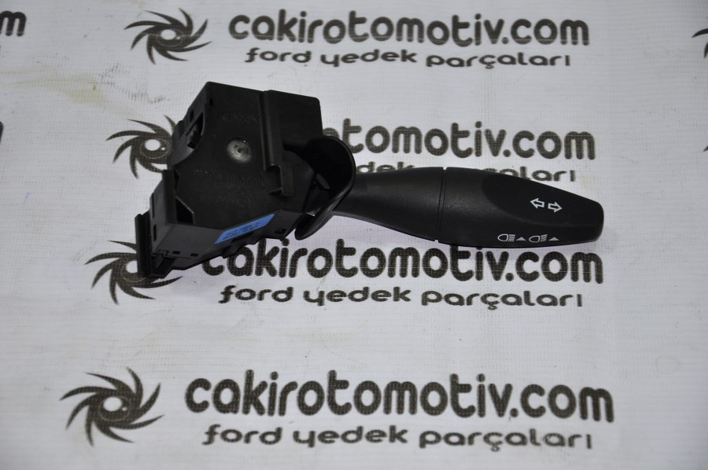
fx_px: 2210
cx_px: 354
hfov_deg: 18.2
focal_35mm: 112
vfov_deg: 12.2
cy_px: 235
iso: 200
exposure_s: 1/60
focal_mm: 75
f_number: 5.3
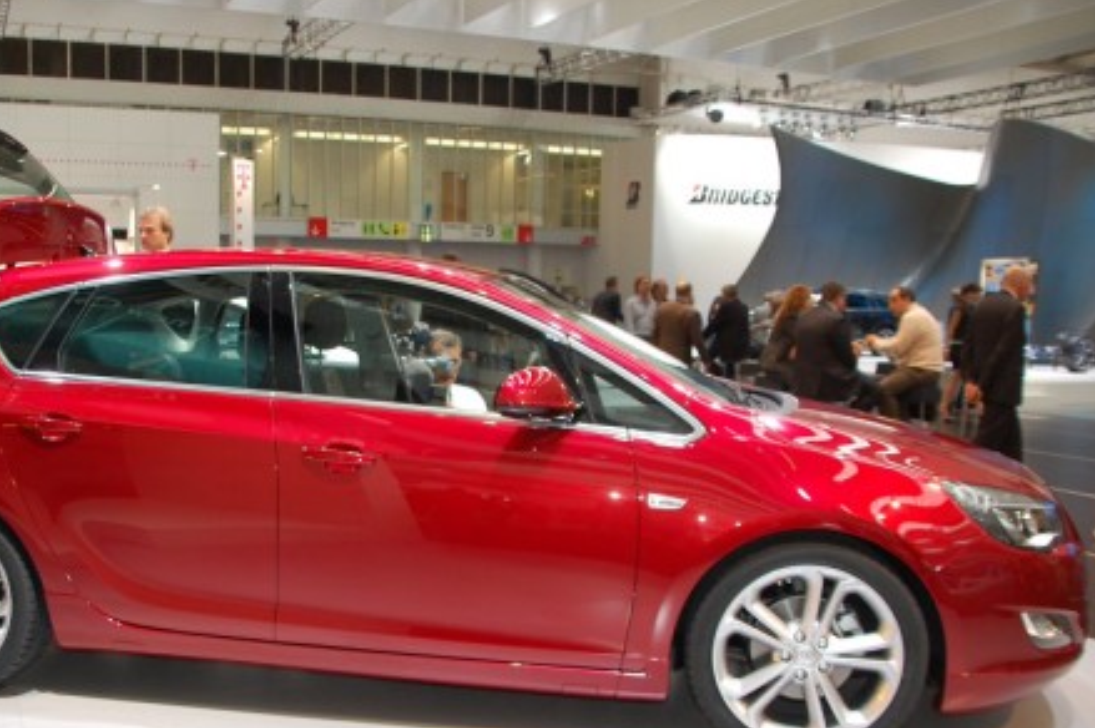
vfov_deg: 35.6
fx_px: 1125
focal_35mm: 37
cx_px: 413
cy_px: 481
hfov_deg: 51.4
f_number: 3.5
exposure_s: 1/125
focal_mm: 18
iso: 400
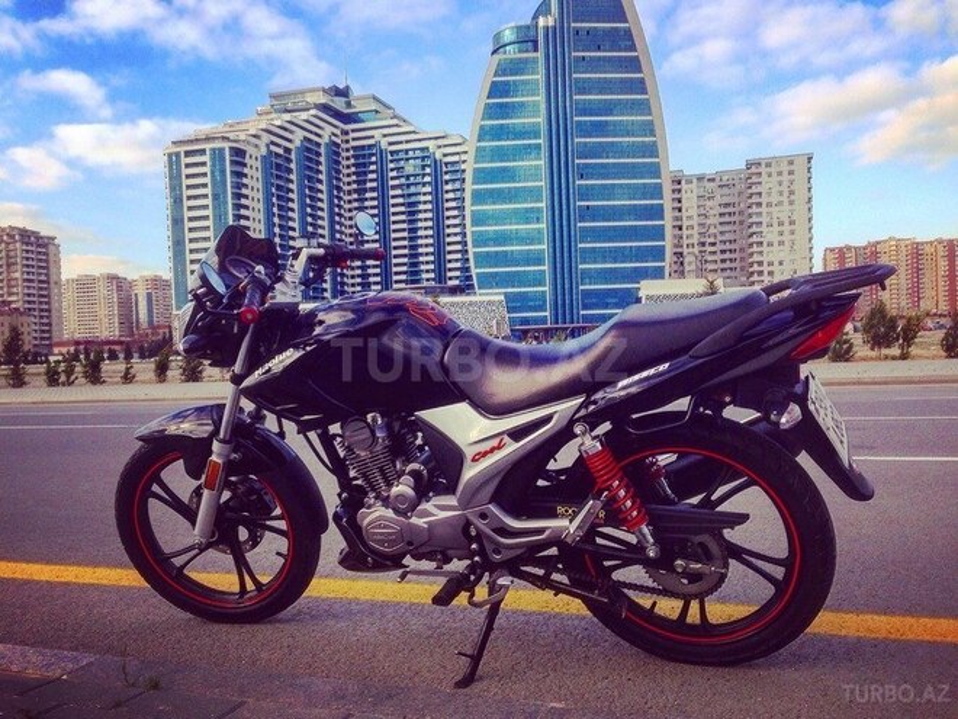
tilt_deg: +0.8
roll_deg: +0.8
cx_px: 479
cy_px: 360
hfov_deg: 55.4
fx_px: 913
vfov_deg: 42.9
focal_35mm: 33
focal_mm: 4.12
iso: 50
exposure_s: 1/521
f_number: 2.4
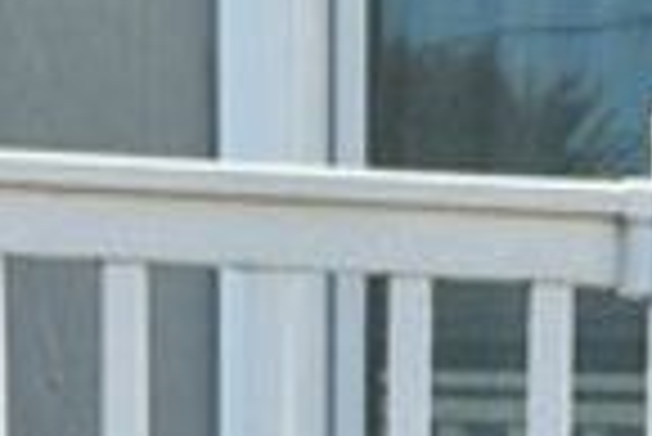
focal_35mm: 225
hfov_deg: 9.0
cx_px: 854
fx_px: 4079
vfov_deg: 5.7
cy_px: 1378
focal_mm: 5.4
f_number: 1.8
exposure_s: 1/810
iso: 25
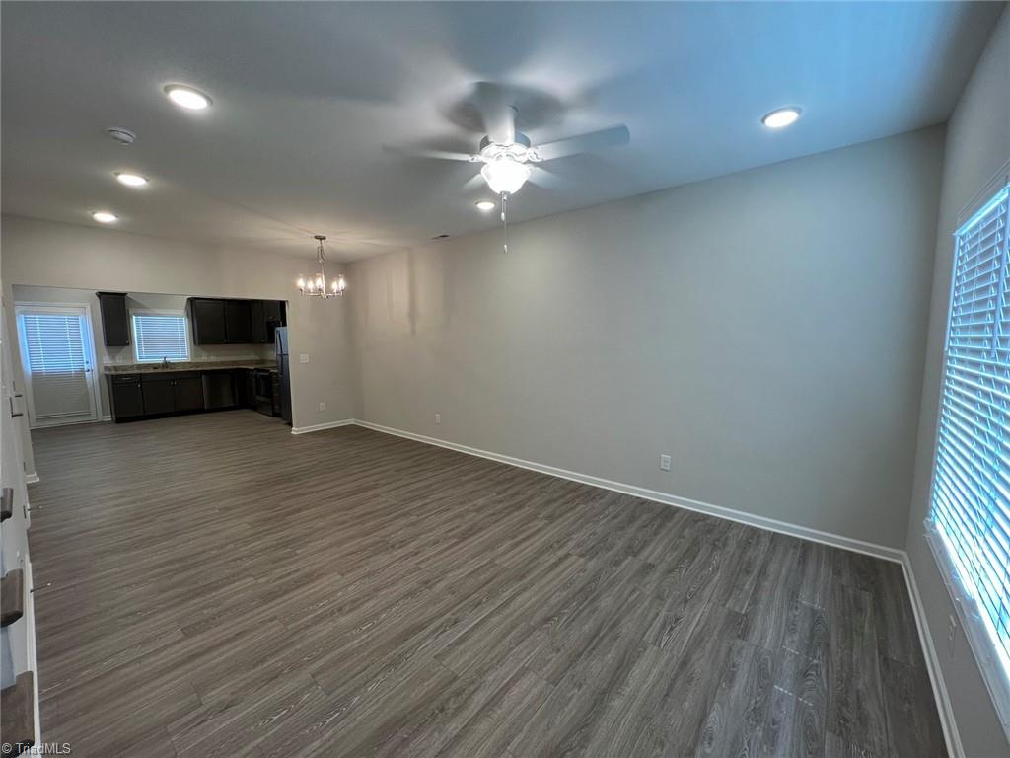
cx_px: 505
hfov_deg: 106.2
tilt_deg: -6.4
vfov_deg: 89.9
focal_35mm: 13
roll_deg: +0.0
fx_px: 379
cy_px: 379
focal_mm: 1.57
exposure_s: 1/120
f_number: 1.8
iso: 160
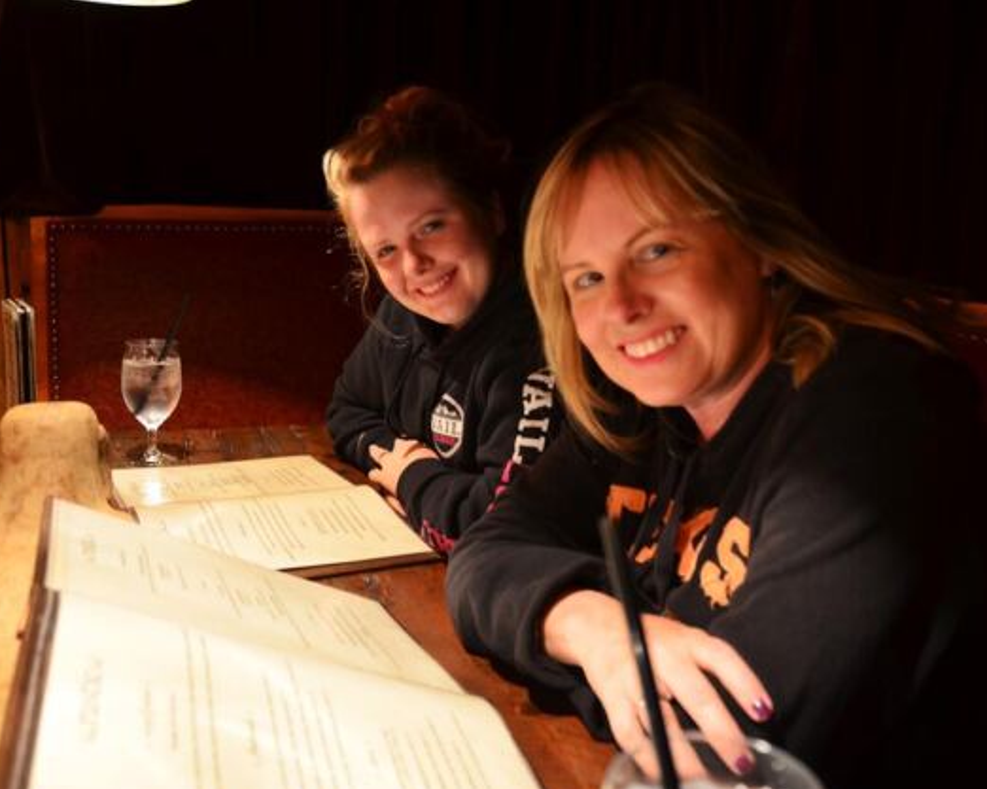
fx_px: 905
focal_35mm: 31
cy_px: 398
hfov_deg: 57.2
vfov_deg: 47.1
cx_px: 514
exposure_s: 1/1.3
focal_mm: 18
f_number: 3.5
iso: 200
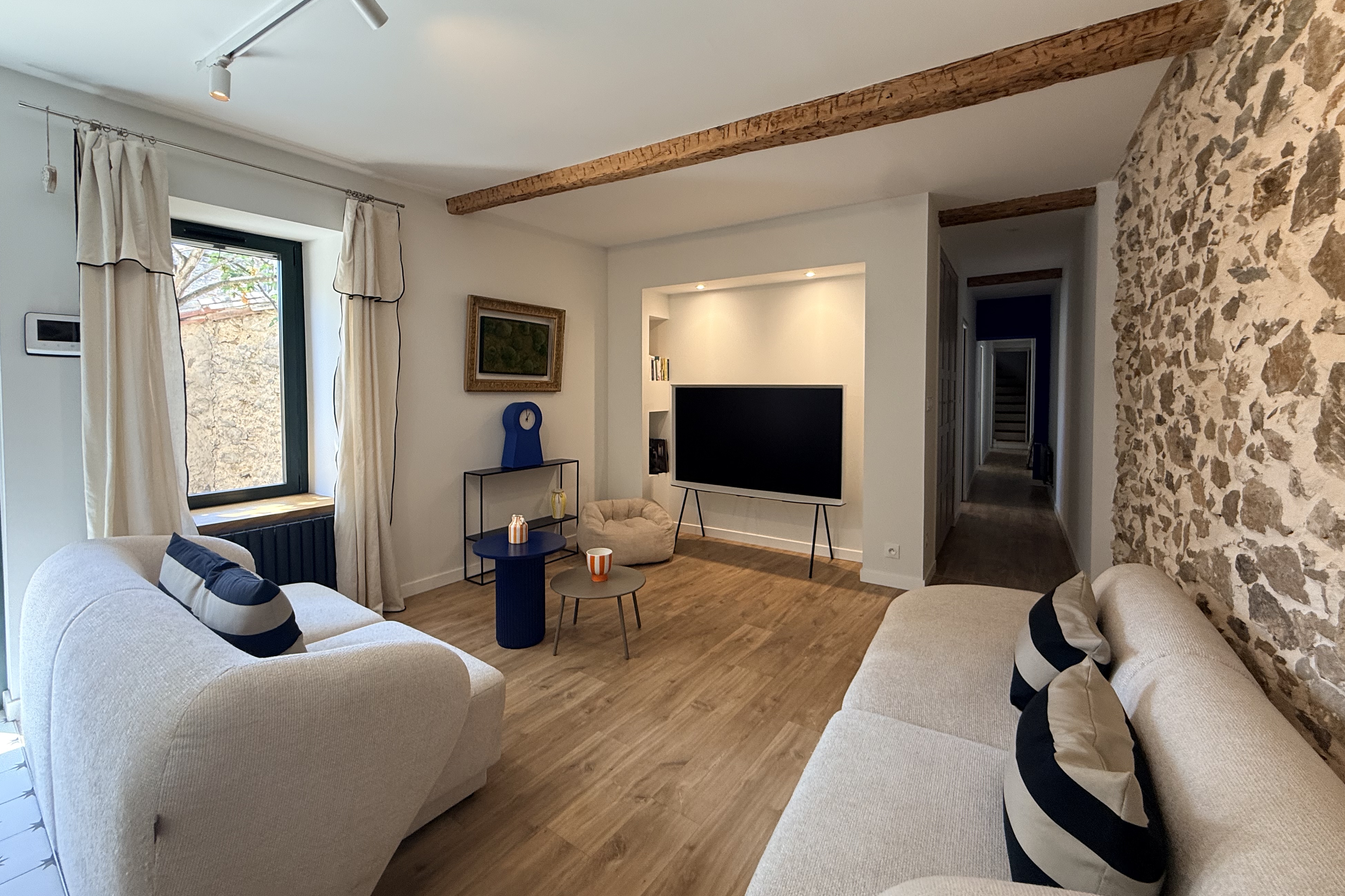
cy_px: 405
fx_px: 560
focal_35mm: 15
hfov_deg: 100.4
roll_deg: +0.1
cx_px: 672
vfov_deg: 77.1
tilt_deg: -1.6
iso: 100
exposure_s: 1/100
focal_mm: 2.22
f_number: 2.2
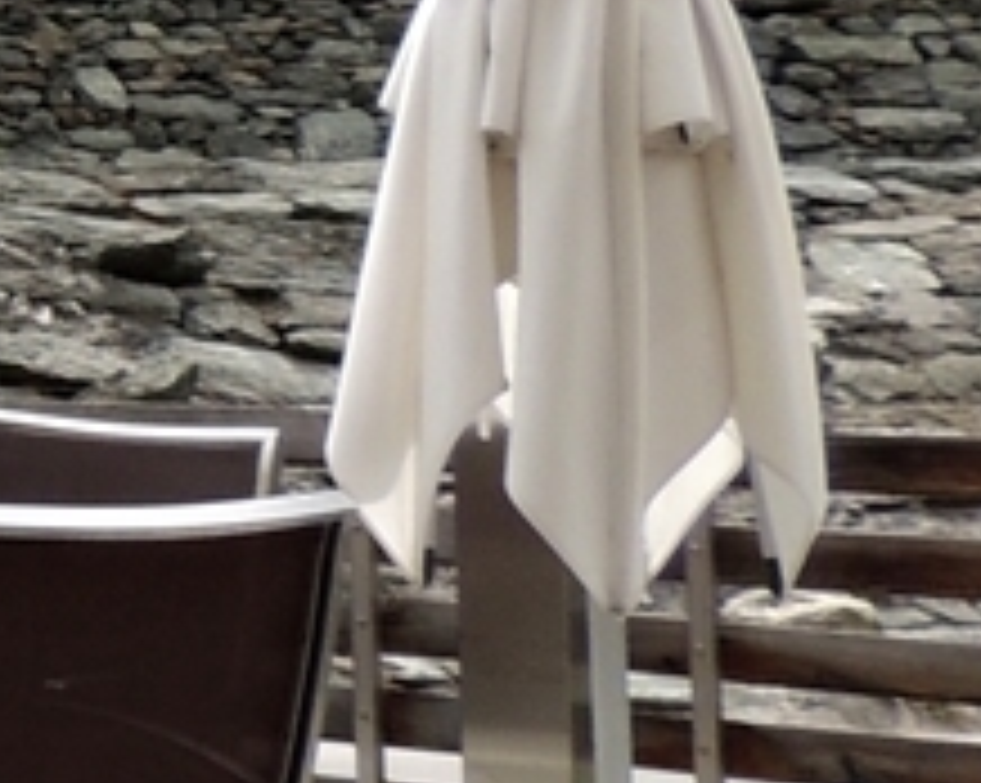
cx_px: -1224
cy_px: -234
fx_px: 3742
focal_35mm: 129
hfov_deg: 12.4
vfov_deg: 11.6
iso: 100
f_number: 3
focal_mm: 4.3
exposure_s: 1/640
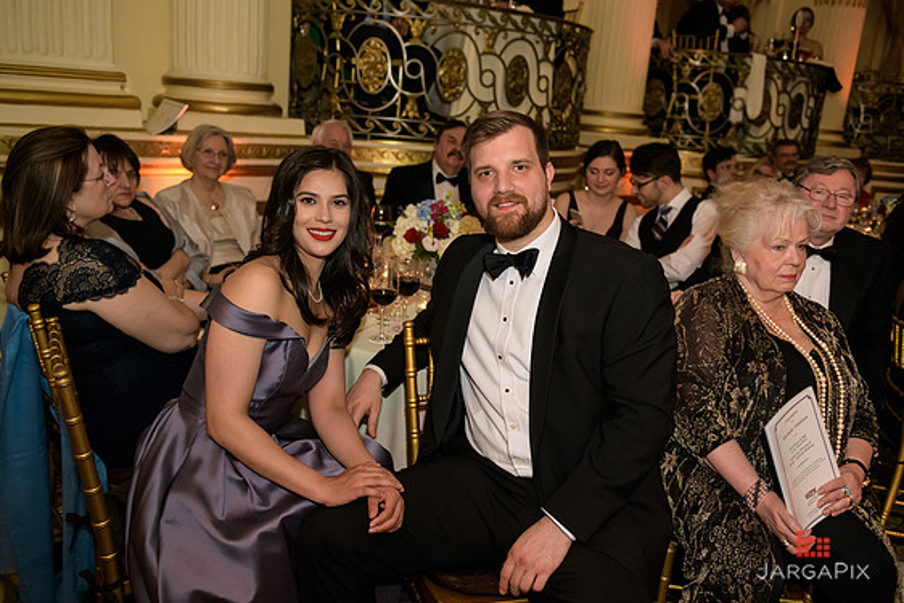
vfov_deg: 41.1
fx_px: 804
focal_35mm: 32
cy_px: 303
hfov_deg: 58.7
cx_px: 444
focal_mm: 31
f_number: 3.2
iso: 1600
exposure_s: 1/100
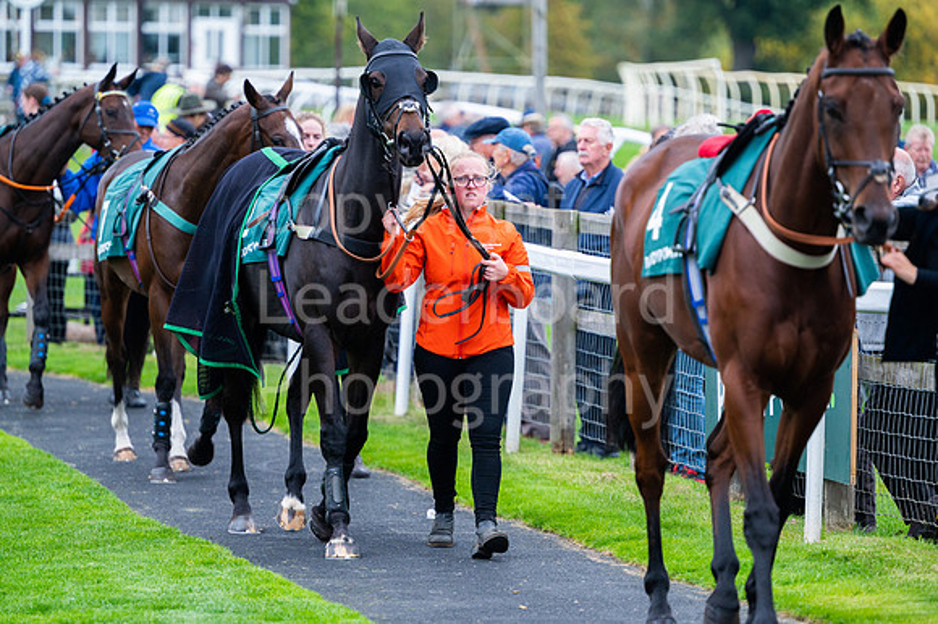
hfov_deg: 9.4
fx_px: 5729
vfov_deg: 6.2
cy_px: 312
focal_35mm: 220
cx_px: 469
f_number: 4
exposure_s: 1/1000
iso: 800
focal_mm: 220
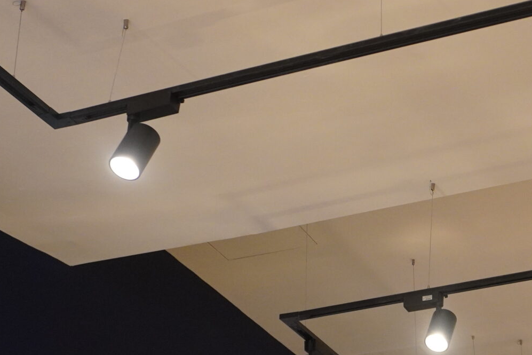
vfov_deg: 17.7
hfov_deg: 25.8
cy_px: 179
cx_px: 428
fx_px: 1138
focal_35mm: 77
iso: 1600
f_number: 4
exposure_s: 1/160
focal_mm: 20
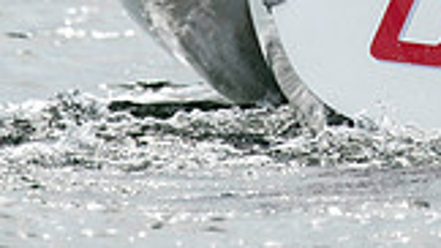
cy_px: -331
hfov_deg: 0.9
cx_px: 307
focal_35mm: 2332
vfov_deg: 0.5
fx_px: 27260
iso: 250
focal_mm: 300
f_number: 4
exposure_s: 1/4000
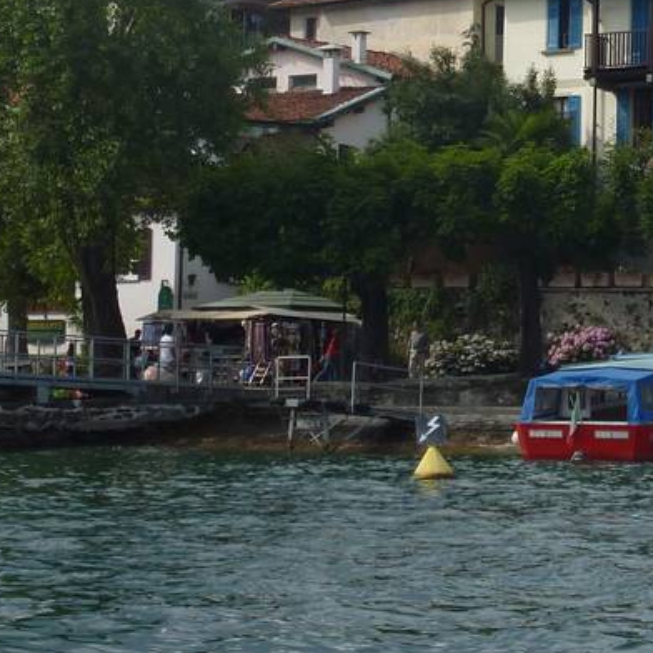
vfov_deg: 13.4
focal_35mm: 130
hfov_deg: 12.9
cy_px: 197
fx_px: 2774
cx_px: 868
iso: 80
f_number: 4.5
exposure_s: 1/400
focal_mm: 7.9
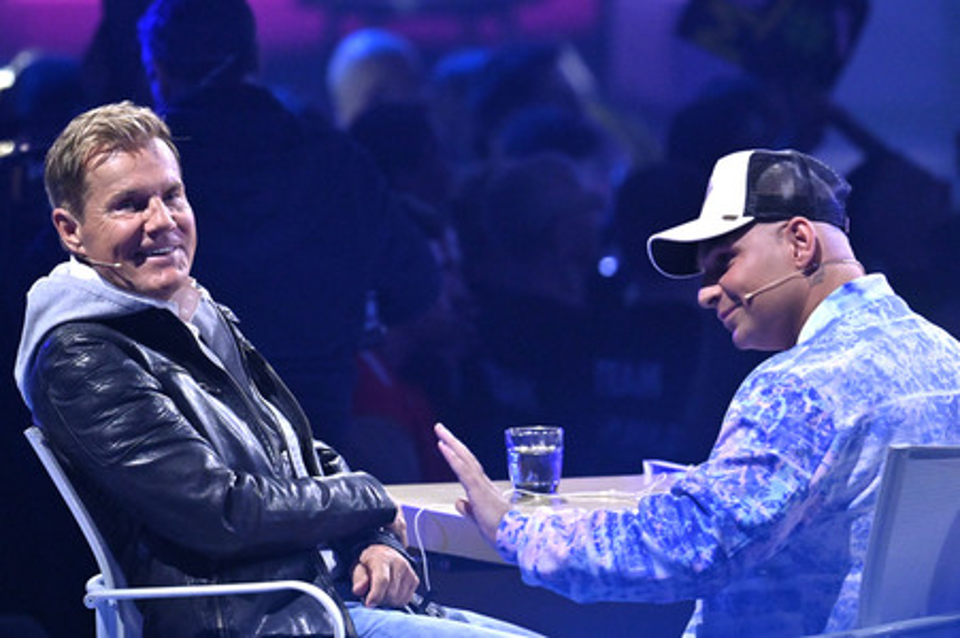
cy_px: 319
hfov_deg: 5.2
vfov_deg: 3.4
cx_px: 480
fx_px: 10659
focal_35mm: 400
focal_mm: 400
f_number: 5.6
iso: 5000
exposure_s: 1/640
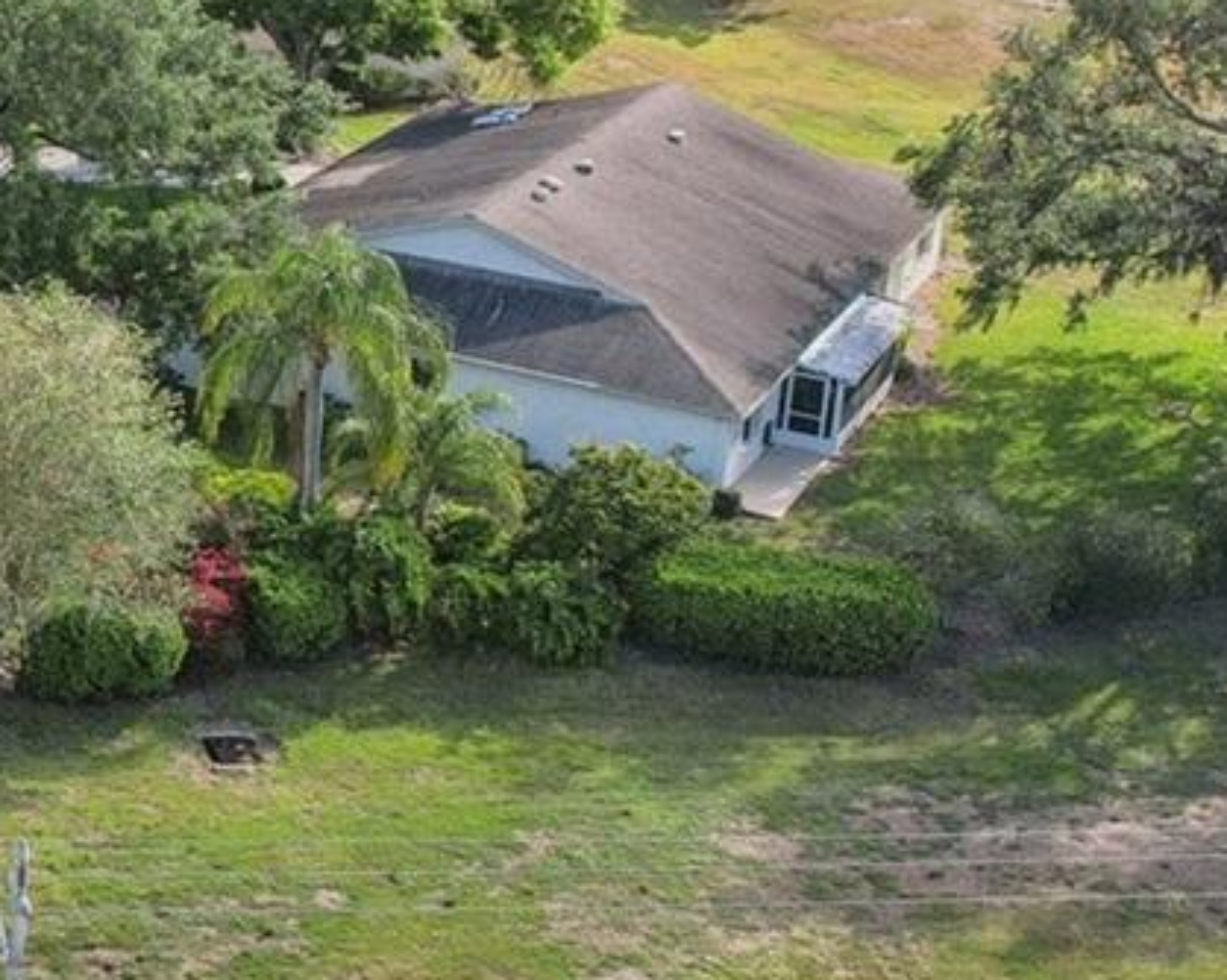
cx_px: -569
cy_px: 126
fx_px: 2868
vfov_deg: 19.1
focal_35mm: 79
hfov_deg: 20.8
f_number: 2.8
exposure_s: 1/2500
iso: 100
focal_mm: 8.4
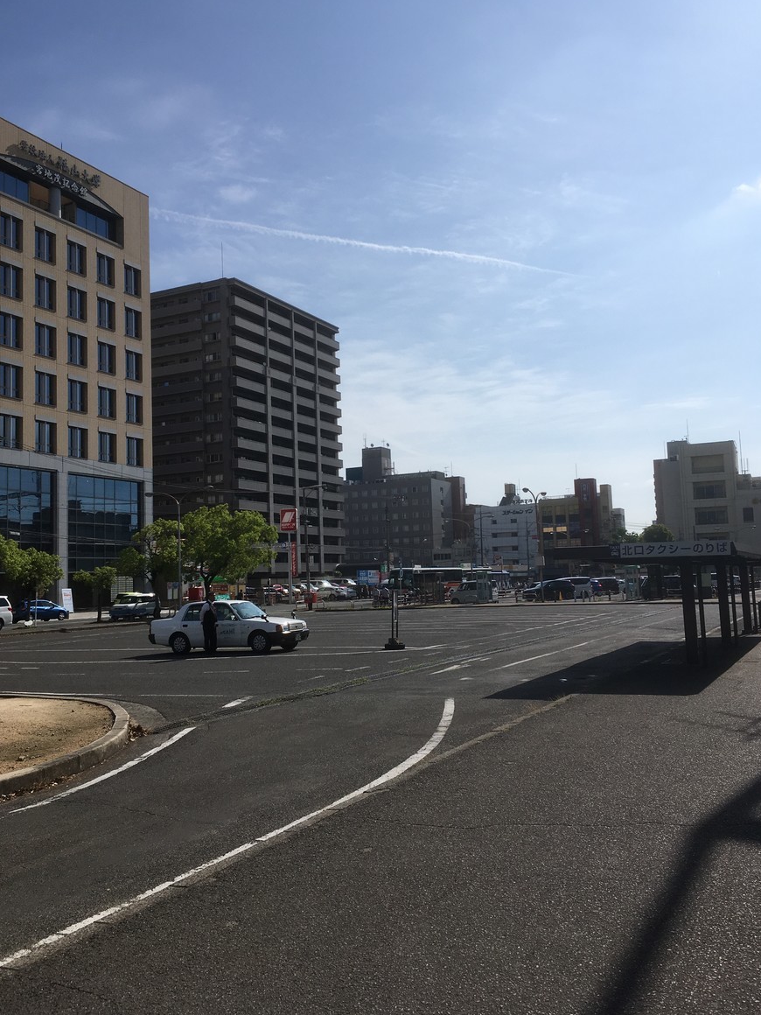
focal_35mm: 30
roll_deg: +2.5
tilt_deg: +5.1
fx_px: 879
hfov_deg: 46.8
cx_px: 380
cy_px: 492
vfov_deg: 60.0
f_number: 2.2
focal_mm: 4.15
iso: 25
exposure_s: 1/3205
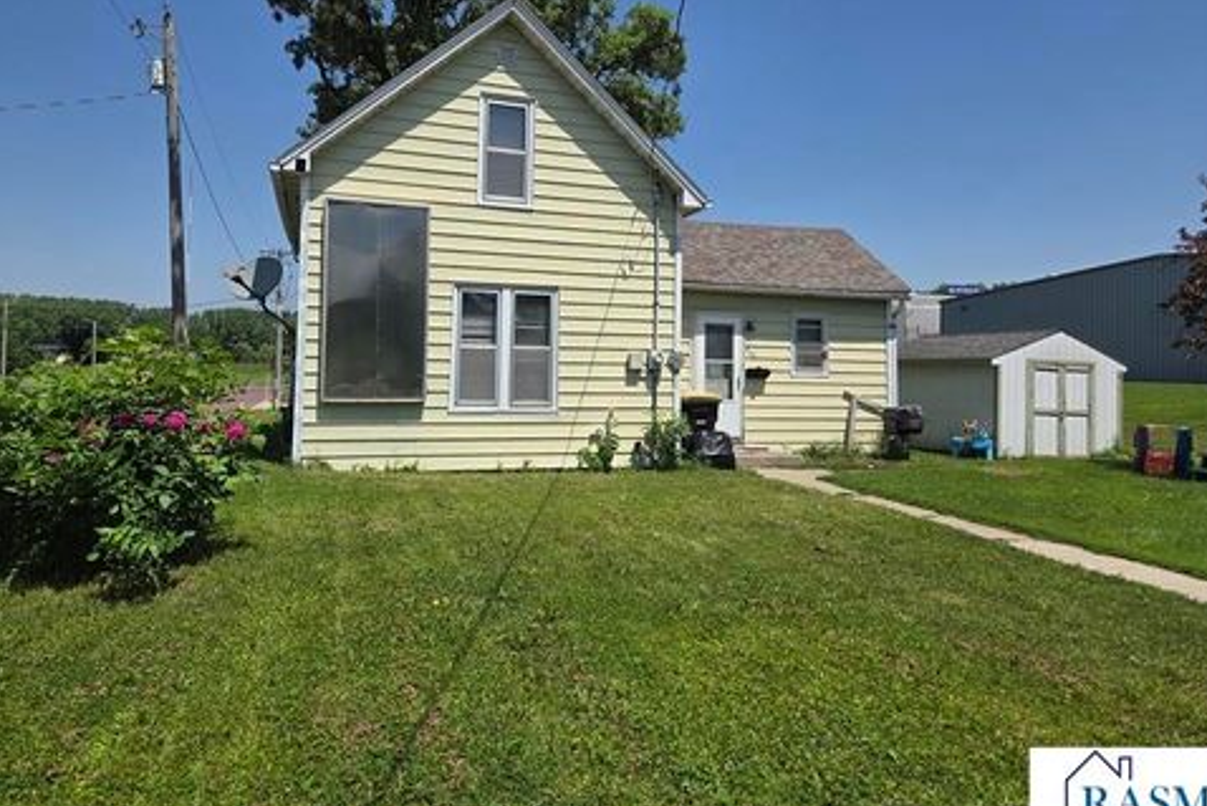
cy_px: 347
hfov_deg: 71.5
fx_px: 838
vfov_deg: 51.2
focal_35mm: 25
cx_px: 583
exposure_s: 1/7891
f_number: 1.8
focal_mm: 5.4
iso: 80
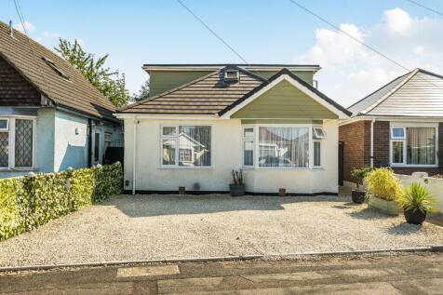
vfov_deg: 42.3
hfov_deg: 60.3
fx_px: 381
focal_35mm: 31
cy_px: 148
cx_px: 222
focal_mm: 21
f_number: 8
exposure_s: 1/640
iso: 400
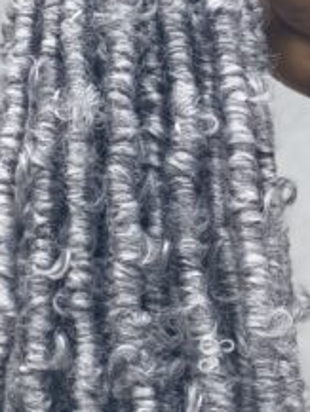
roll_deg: +0.0
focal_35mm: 144
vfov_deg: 13.4
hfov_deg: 10.3
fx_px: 1718
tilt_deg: +0.3
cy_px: 454
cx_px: 107
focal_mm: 6
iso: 16
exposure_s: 1/269
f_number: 2.4
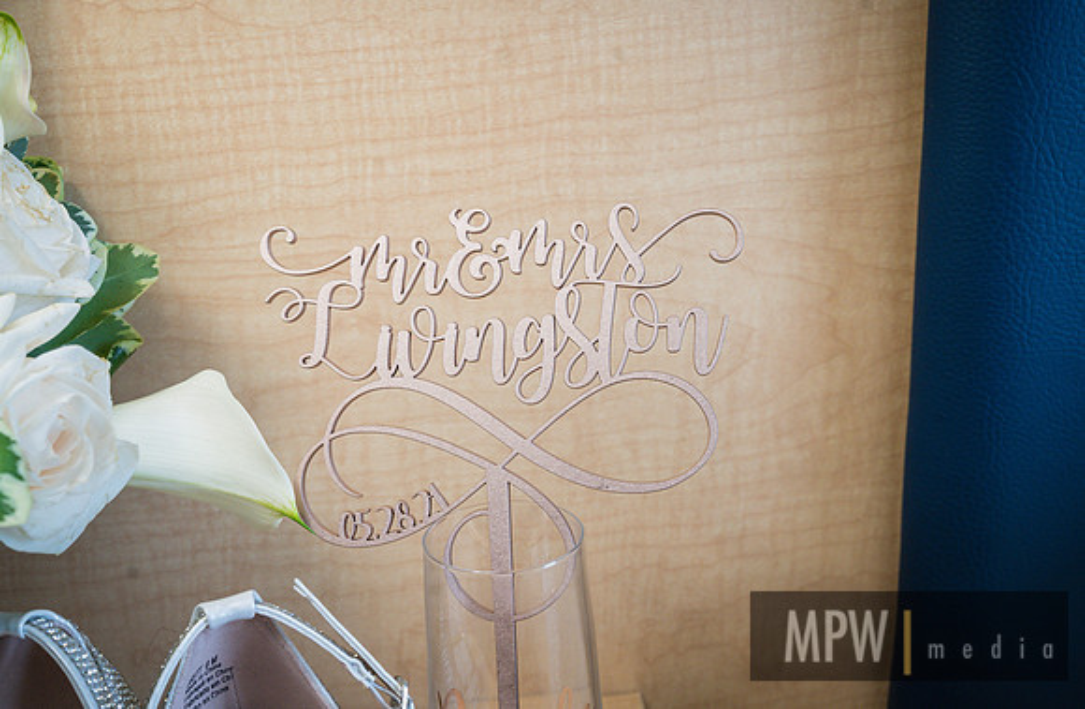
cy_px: 372
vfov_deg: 34.9
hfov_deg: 51.4
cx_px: 558
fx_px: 1127
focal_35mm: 38
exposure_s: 1/125
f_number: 8
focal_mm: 35
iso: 1250
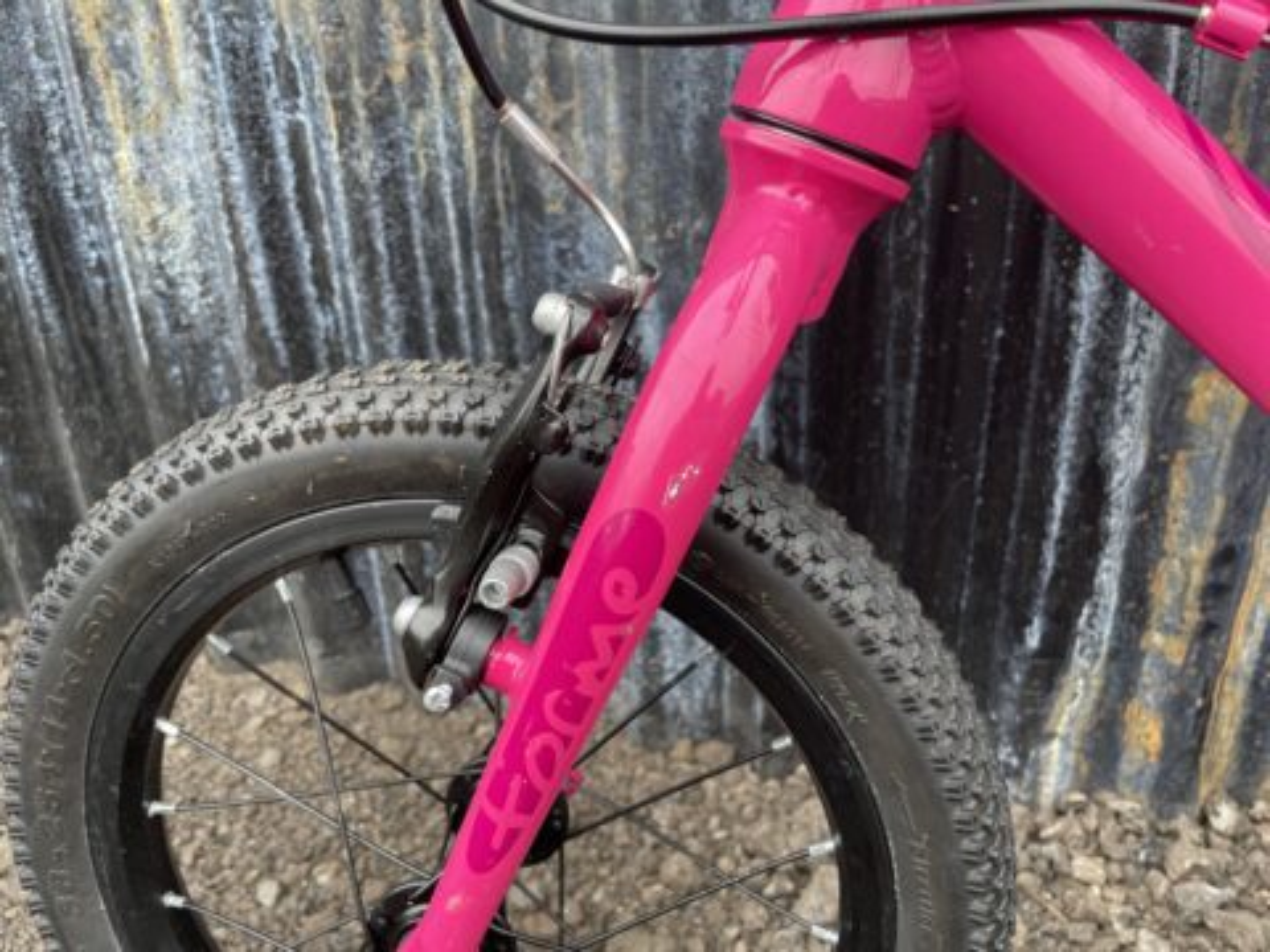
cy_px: 476
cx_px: 635
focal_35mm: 26
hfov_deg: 67.3
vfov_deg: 53.1
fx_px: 954
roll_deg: +1.8
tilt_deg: -24.6
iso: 40
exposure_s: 1/121
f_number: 1.6
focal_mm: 4.2
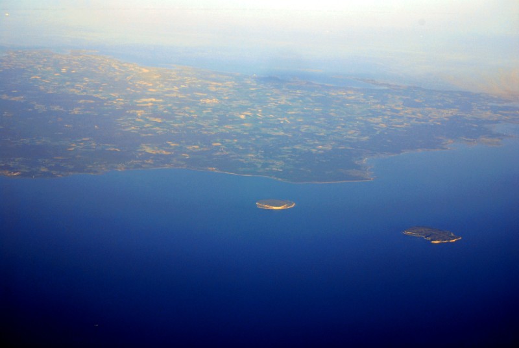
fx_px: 1191
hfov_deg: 24.6
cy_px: 174
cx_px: 260
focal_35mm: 82
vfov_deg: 16.6
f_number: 10
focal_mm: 55
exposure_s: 1/250
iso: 160
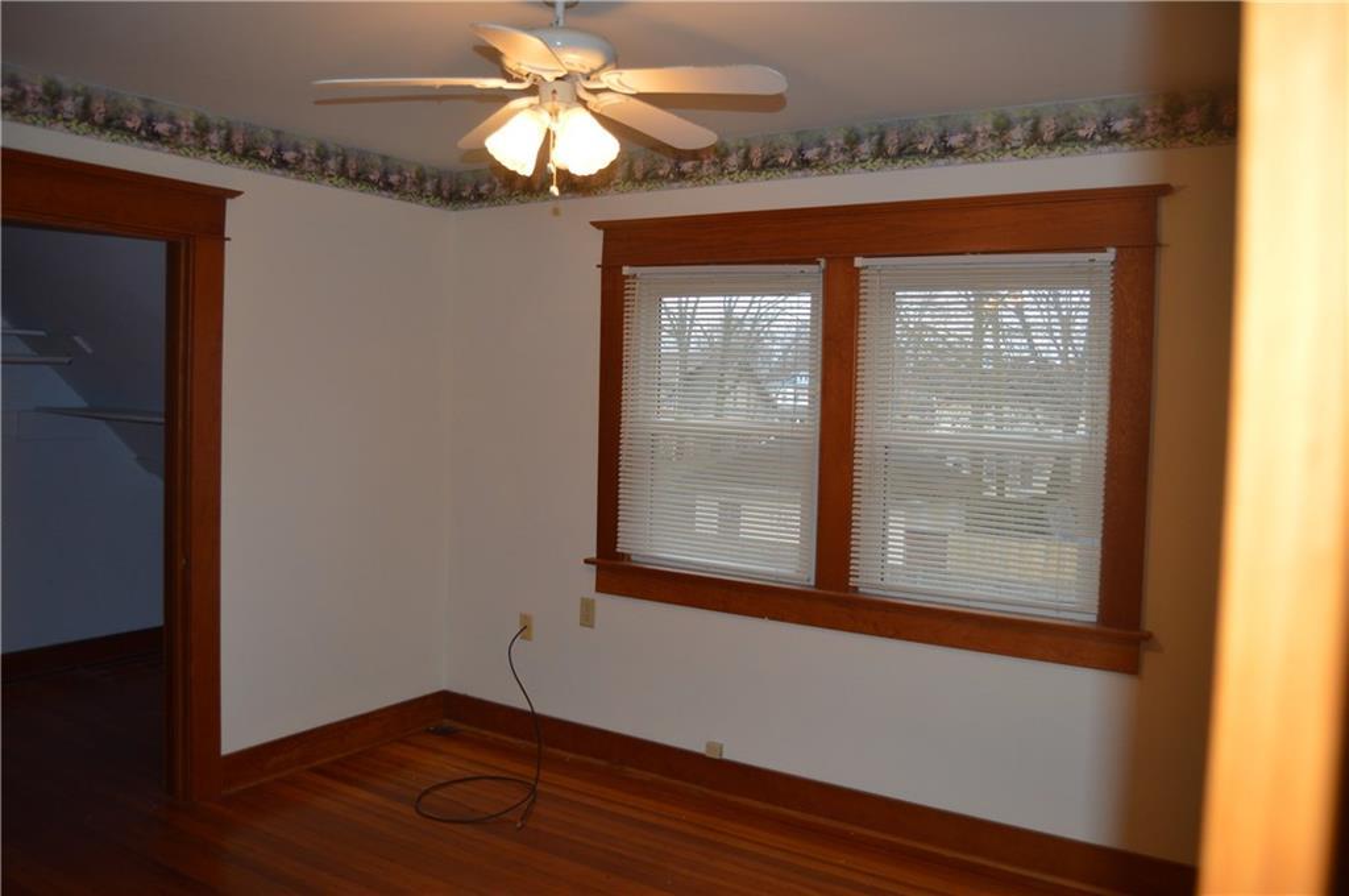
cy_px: 448
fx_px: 1010
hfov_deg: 67.4
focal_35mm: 27
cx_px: 674
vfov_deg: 47.8
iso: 400
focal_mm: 18
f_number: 3.5
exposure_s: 1/60
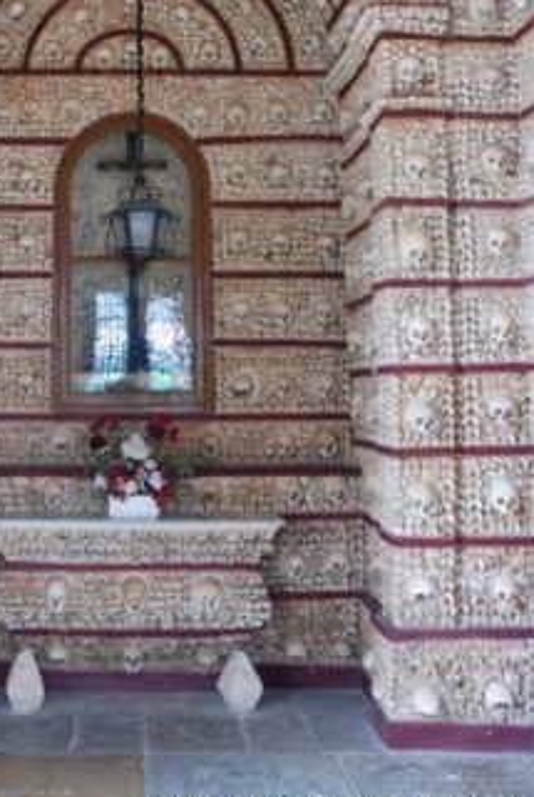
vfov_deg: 45.1
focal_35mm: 42
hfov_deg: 31.3
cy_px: 223
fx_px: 931
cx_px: 123
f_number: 4
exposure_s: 1/60
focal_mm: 18
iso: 2000
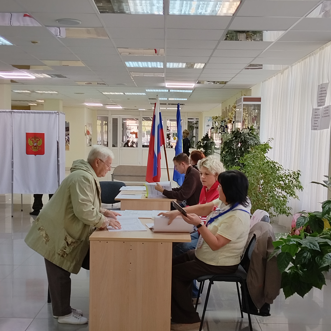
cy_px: 184
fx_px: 552
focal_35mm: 51
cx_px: 163
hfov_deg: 33.4
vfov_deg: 33.4
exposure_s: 1/33.3
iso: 152
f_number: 1.8
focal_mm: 4.25
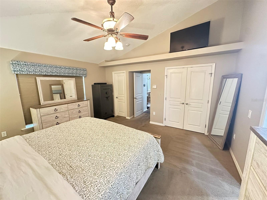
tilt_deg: -9.3
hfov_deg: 102.1
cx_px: 134
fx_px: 108
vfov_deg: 85.7
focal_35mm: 14
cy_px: 100
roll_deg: +0.3
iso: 1250
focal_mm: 2.22
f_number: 2.2
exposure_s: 1/30
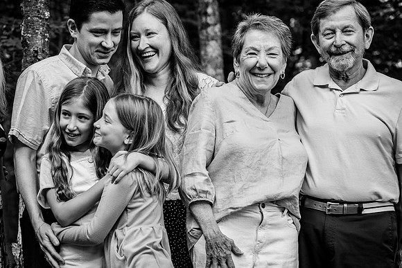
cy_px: 211
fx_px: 1492
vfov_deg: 10.2
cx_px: 86
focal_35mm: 134
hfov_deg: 15.3
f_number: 4.5
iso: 200
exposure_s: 1/200
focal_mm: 85
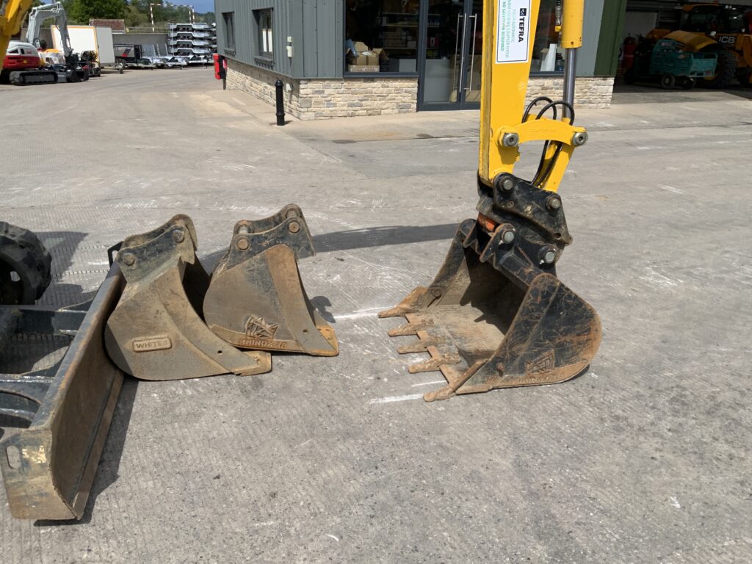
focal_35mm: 29
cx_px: 376
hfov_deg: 61.7
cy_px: 282
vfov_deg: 48.2
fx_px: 630
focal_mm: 3
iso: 16
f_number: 1.8
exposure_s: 1/2427
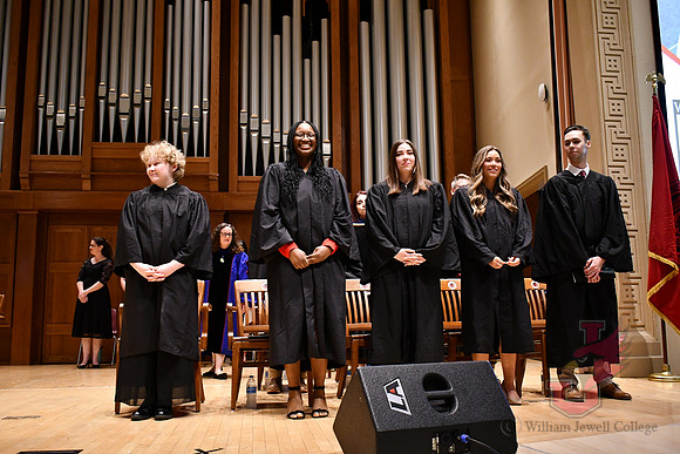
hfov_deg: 57.2
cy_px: 227
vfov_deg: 40.0
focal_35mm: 33
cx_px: 340
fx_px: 623
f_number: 3.8
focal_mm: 22
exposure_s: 1/80
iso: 3200
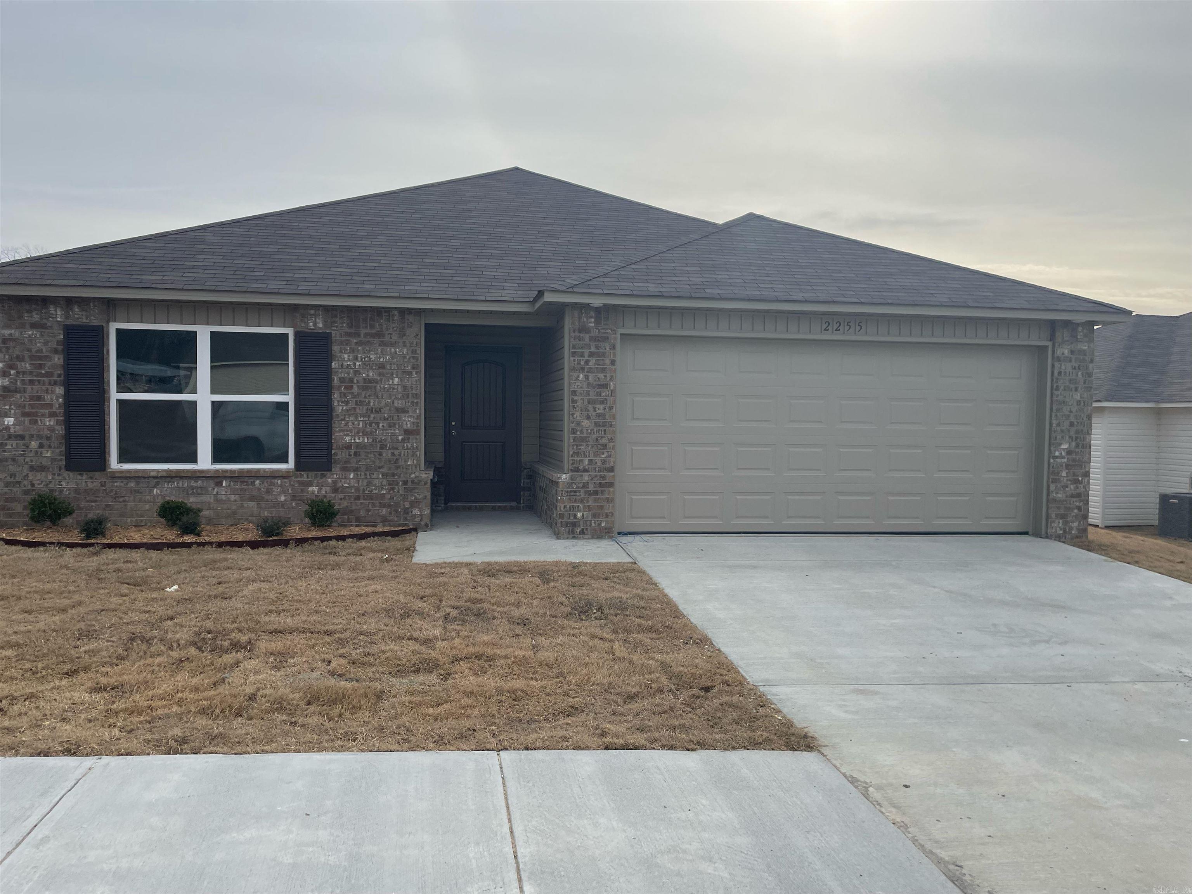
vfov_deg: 53.1
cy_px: 447
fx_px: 895
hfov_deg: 67.3
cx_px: 596
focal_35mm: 26
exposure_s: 1/4831
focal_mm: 4.2
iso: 32
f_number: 1.6
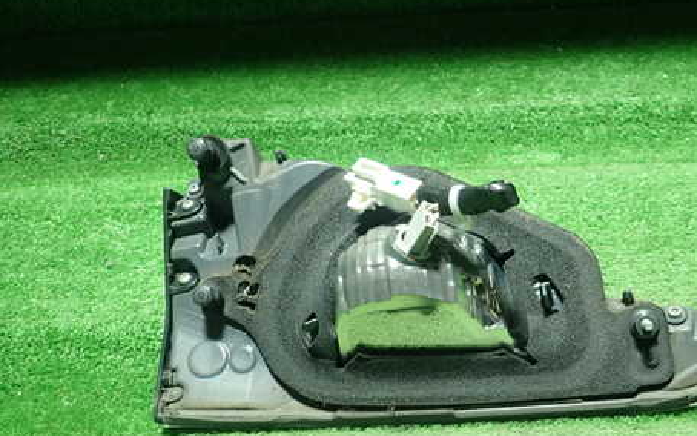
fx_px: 665
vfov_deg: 35.8
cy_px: 299
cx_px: 434
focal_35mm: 35
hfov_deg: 54.7
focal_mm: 4.5
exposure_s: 1/30
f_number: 2
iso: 250
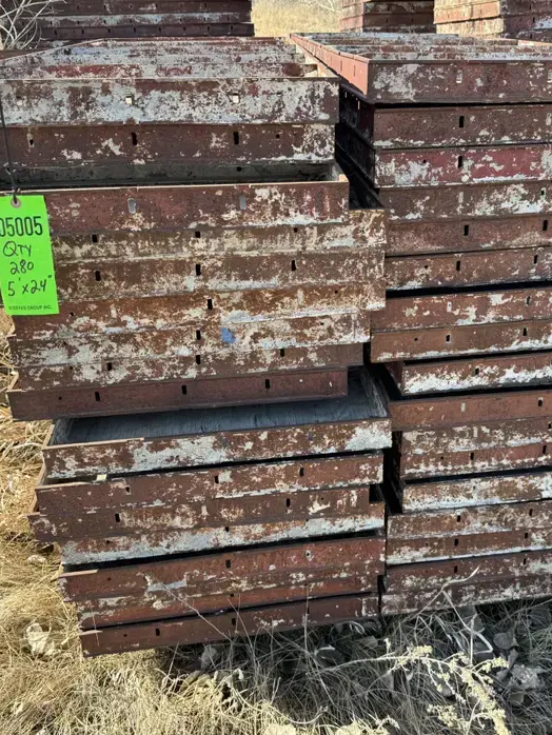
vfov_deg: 55.3
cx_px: 334
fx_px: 701
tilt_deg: -24.8
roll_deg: +3.8
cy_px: 361
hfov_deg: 42.7
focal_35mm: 33
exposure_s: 1/658
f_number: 1.78
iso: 80
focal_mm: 6.86
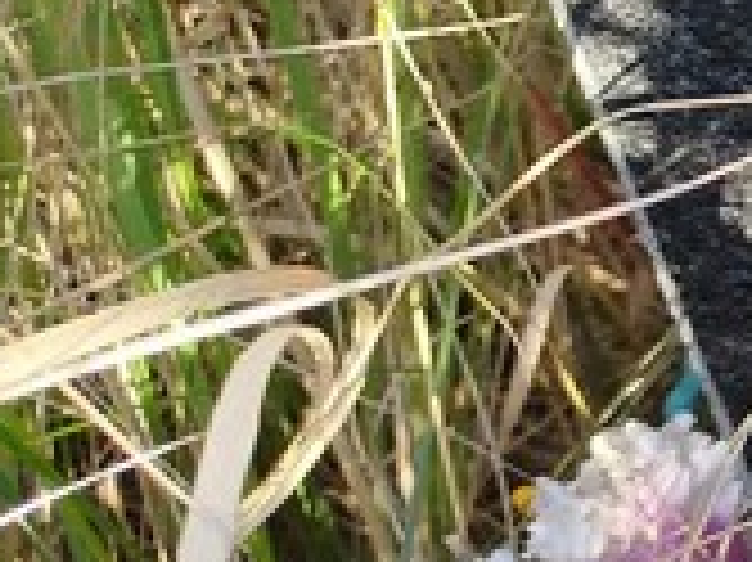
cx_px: 1738
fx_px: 2496
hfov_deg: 13.3
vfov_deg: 12.6
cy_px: -72
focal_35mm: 115
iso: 50
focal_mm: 5.31
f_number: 1.7
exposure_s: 1/151
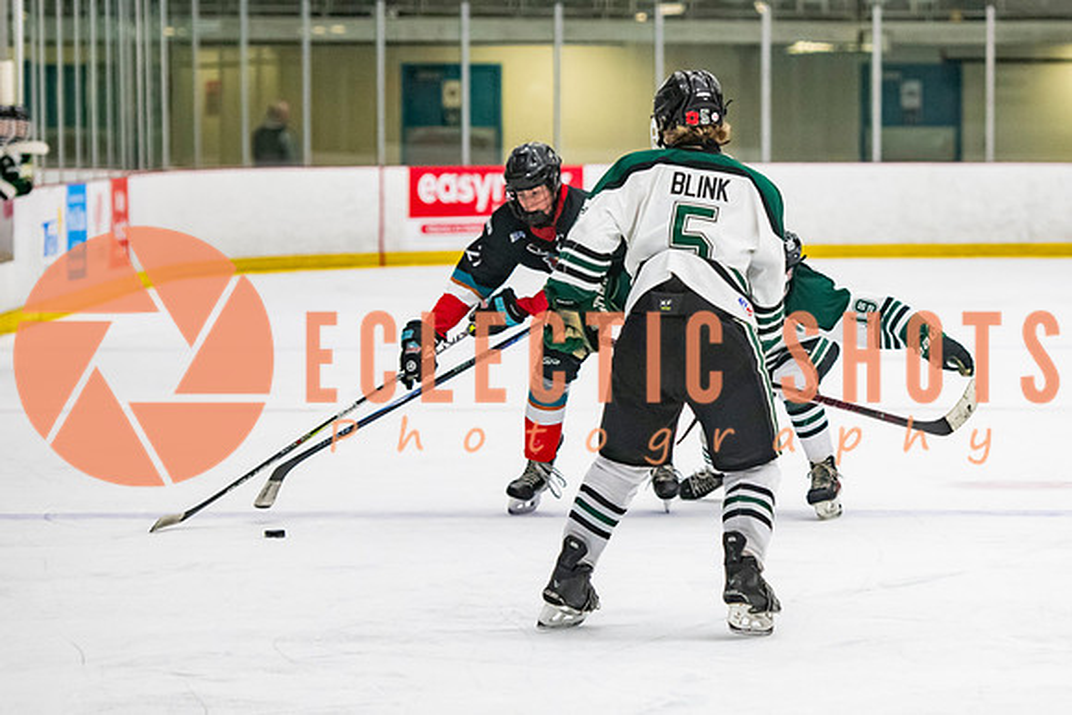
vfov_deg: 7.3
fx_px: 5592
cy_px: 355
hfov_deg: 10.9
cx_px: 756
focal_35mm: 188
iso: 2000
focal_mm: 112
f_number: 3.2
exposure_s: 1/640
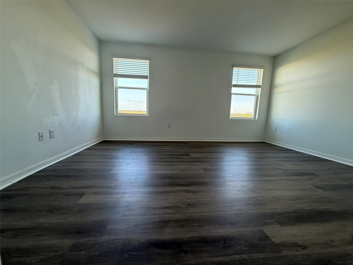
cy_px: 132
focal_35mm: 14
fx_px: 143
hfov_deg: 102.1
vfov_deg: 85.7
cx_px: 176
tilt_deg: -7.5
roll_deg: -2.9
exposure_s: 1/99
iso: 160
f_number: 2.2
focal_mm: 2.22
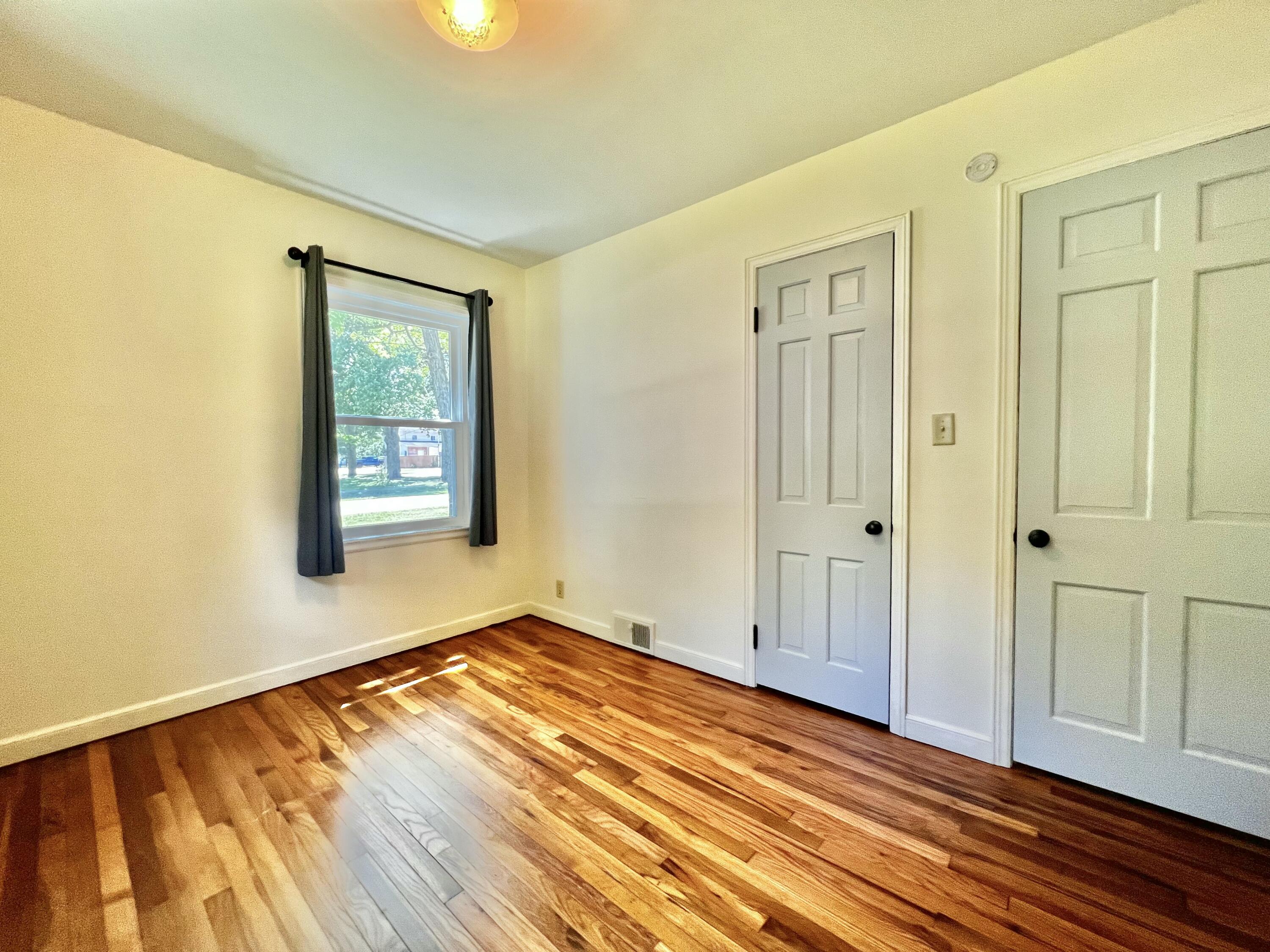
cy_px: 476
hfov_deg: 106.2
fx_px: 477
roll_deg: +1.0
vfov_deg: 89.9
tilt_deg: -2.4
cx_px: 635
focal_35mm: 13
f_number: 1.8
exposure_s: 1/120
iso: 200
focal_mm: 1.57
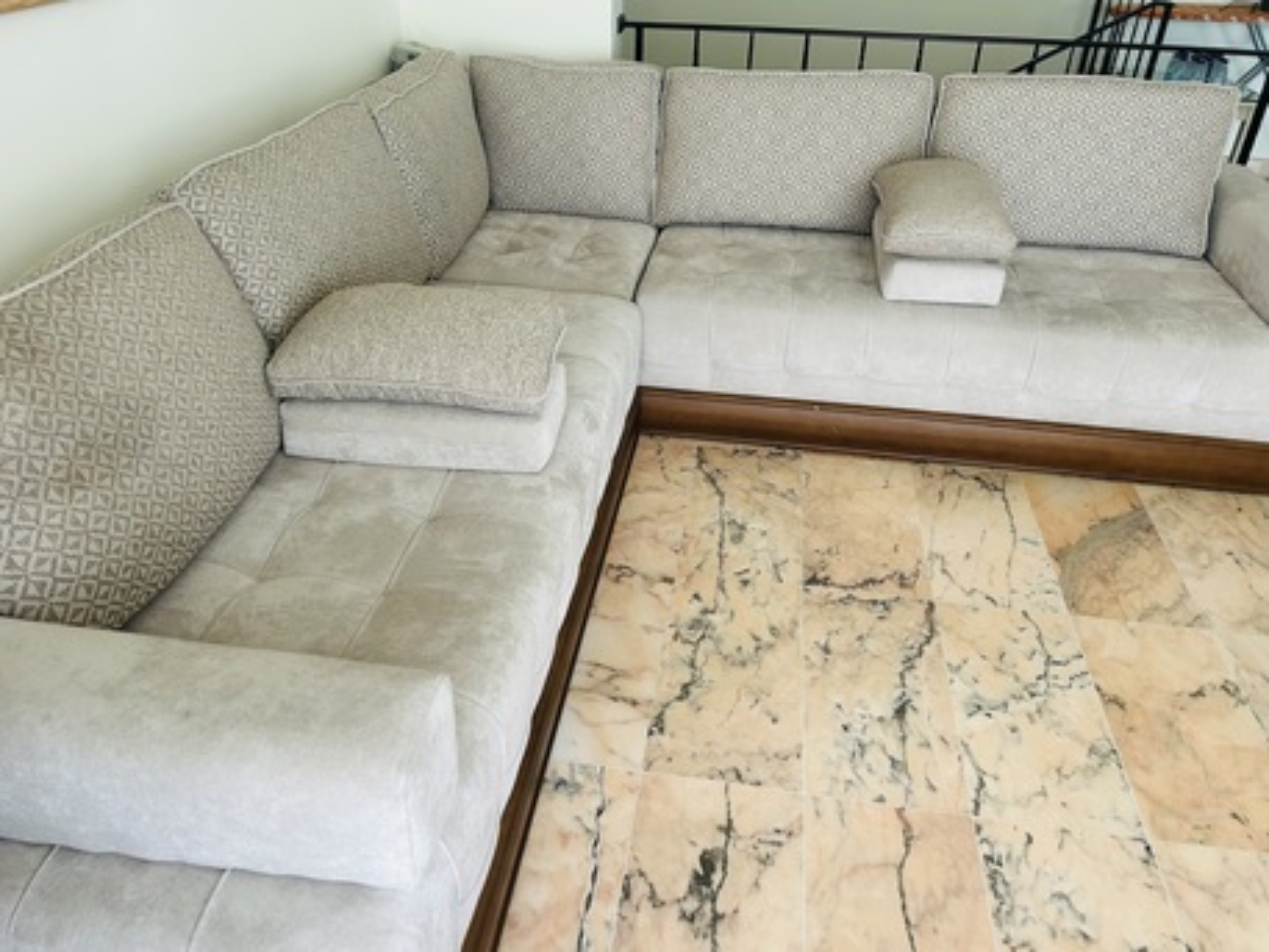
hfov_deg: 67.3
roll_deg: -1.4
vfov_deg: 53.1
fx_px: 953
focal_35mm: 26
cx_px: 634
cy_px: 476
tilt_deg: -33.1
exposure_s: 1/98
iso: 125
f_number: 1.5
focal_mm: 5.7
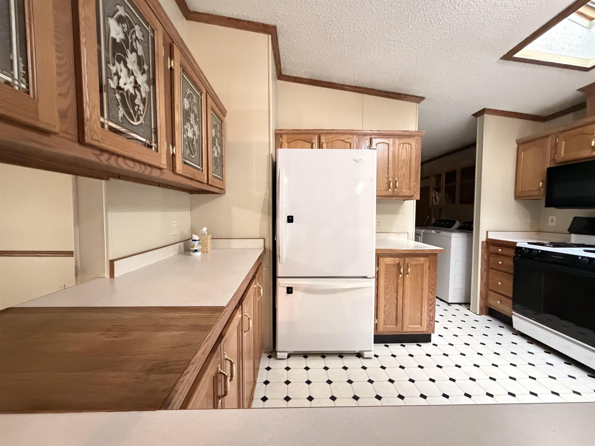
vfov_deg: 85.7
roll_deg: +0.4
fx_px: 241
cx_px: 298
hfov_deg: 102.1
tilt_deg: -1.5
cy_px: 223
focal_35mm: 14
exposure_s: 1/40
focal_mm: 2.22
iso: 1000
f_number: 2.2
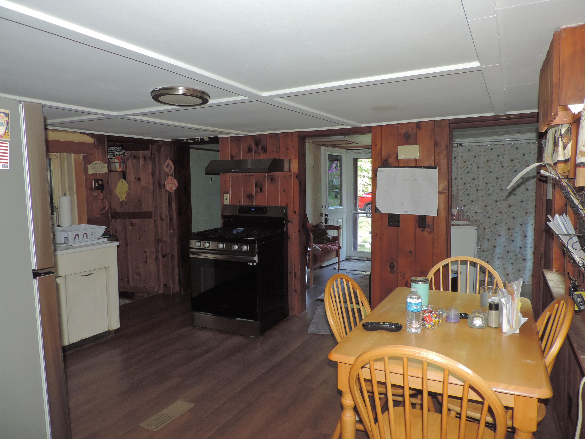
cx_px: 292
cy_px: 220
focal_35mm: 24
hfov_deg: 71.6
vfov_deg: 56.8
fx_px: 406
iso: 200
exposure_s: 1/30
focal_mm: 4.3
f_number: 3
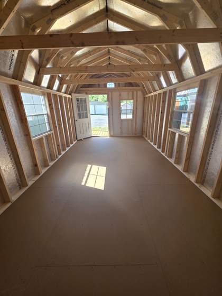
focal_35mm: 13
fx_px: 111
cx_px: 111
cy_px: 148
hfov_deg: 89.9
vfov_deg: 106.2
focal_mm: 2.2
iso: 32
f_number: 1.9
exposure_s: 1/120
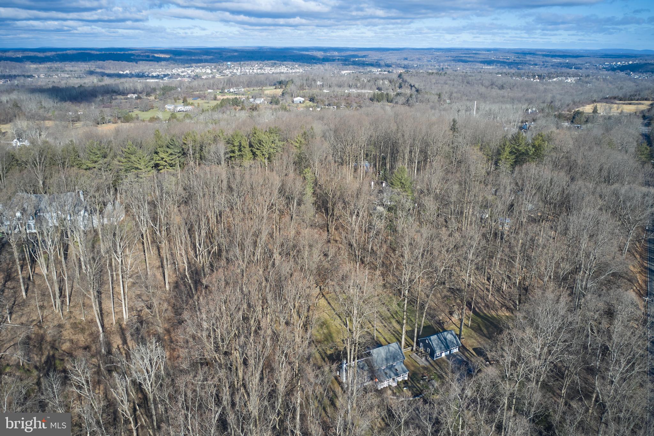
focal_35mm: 28
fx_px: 508
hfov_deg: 65.5
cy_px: 218
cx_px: 327
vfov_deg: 46.4
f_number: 3.2
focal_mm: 10.26
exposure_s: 1/40
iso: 100
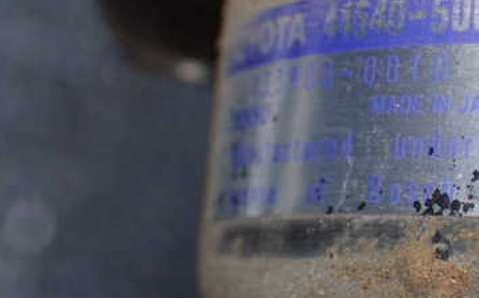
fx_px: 1657
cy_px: 111
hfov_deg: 16.3
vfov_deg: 10.3
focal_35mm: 127
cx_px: 394
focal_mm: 12.73
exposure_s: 1/80
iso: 800
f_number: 3.9
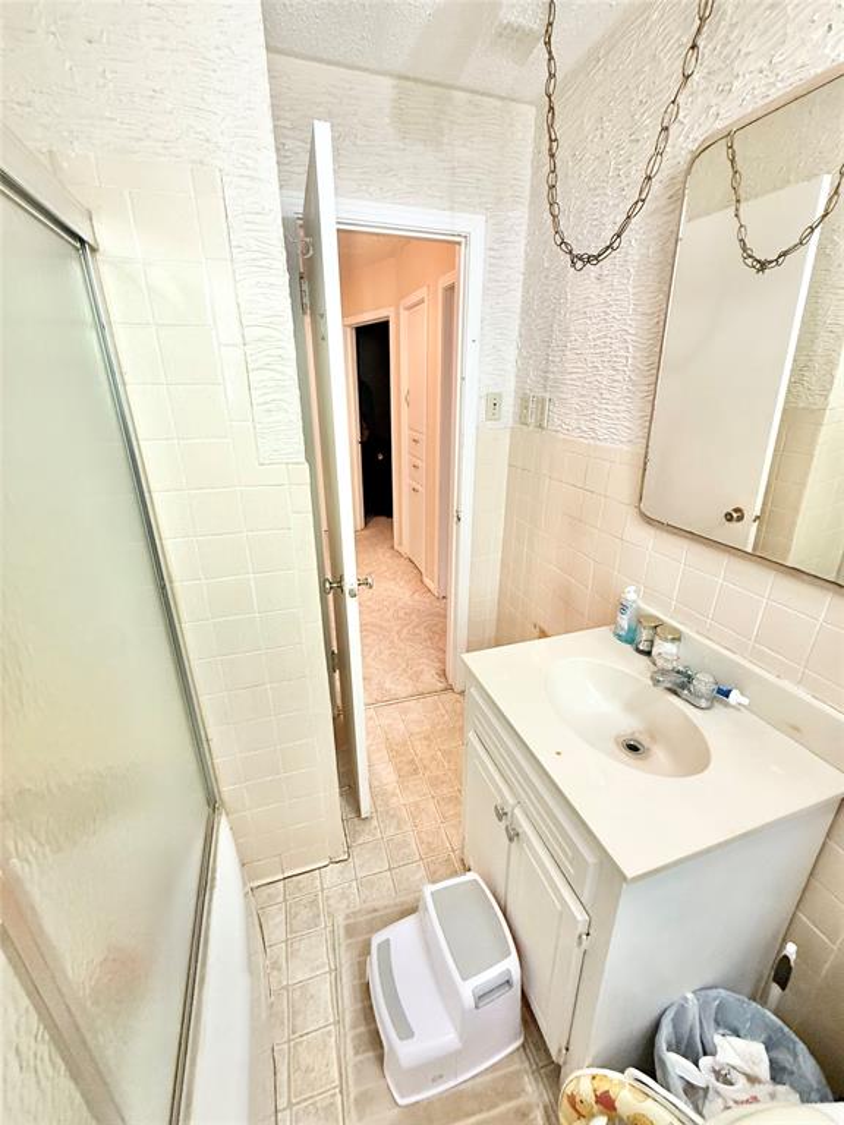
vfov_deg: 102.1
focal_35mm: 14
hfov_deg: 85.7
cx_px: 422
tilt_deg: -21.4
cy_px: 562
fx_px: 455
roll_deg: -0.1
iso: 320
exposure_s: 1/60
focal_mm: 2.22
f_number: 2.2
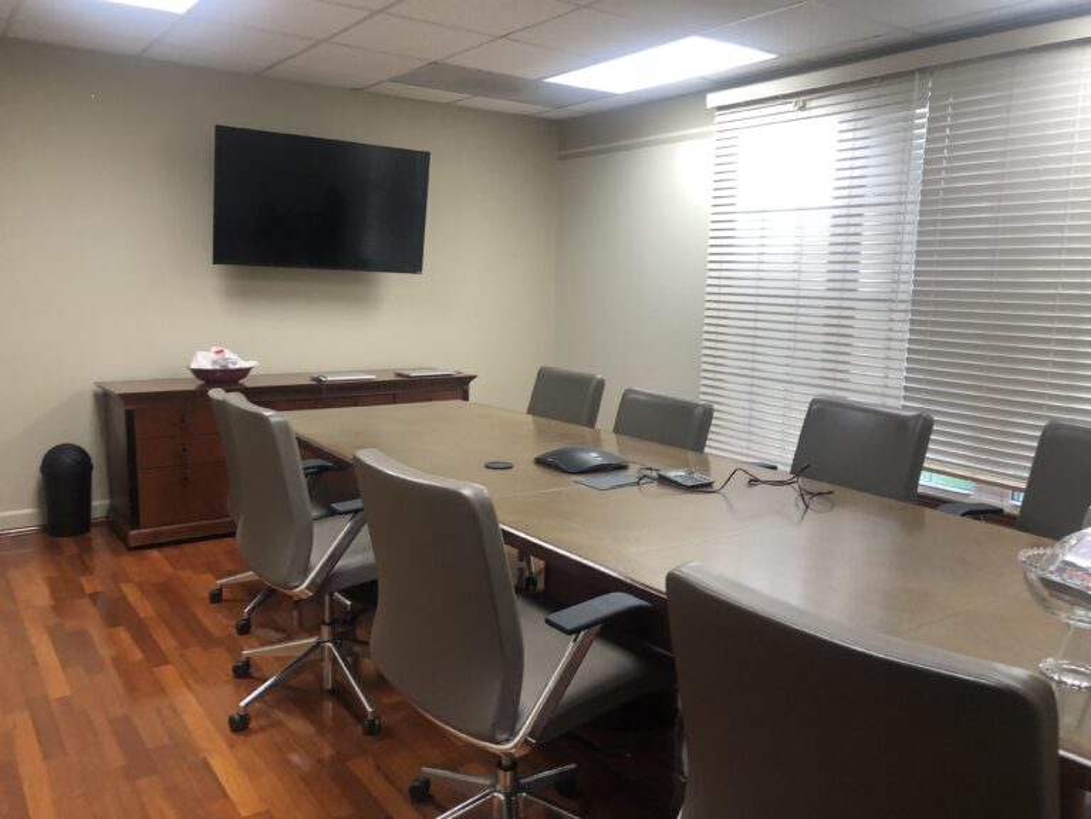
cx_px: 546
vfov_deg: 49.7
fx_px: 882
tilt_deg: -10.1
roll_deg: -0.7
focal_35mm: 28
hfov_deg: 63.4
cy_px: 410
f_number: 1.8
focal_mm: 3.99
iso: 40
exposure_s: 1/30
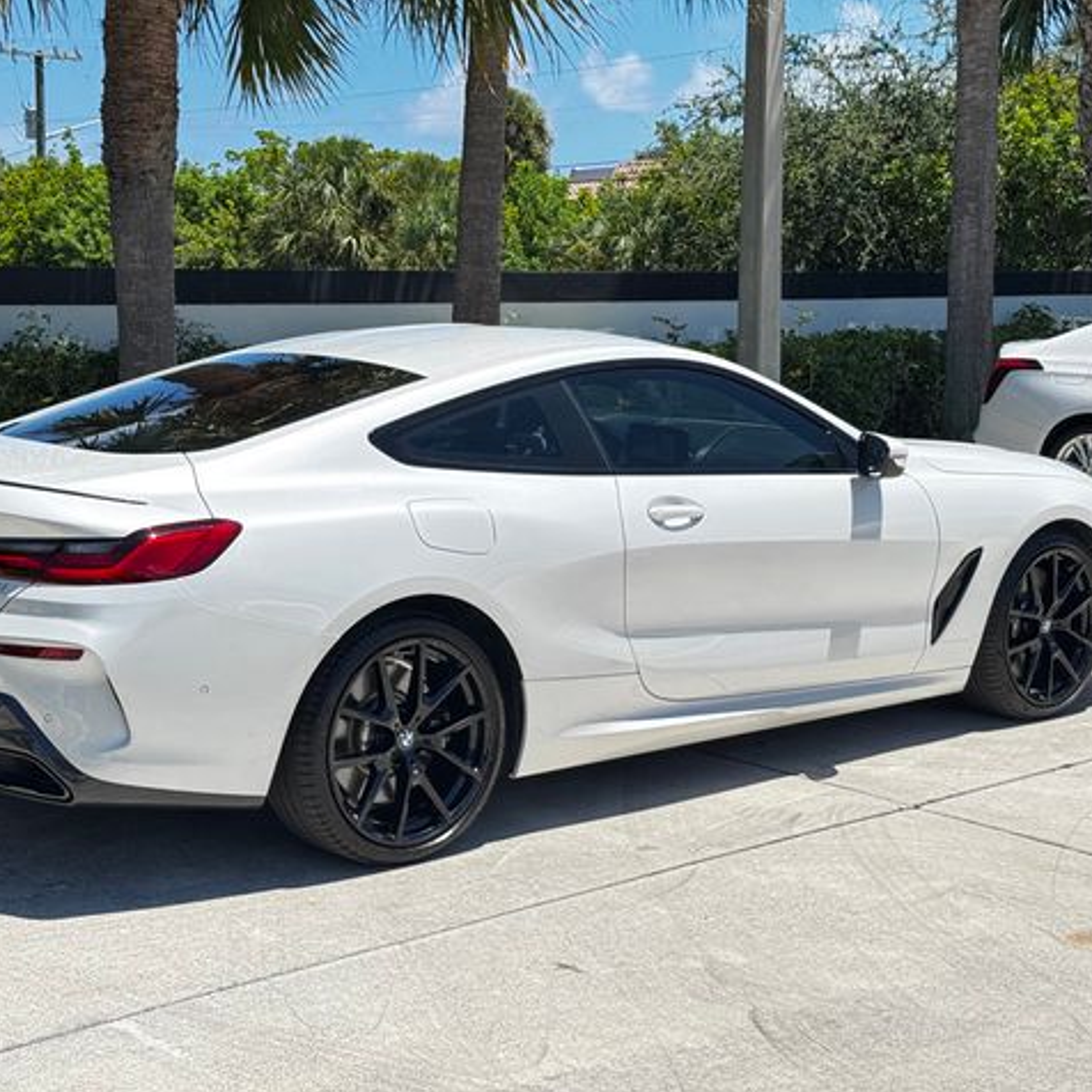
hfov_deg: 30.0
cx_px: 468
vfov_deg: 30.0
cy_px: 546
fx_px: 2034
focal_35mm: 57
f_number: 1.78
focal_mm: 6.76
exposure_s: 1/888
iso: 64
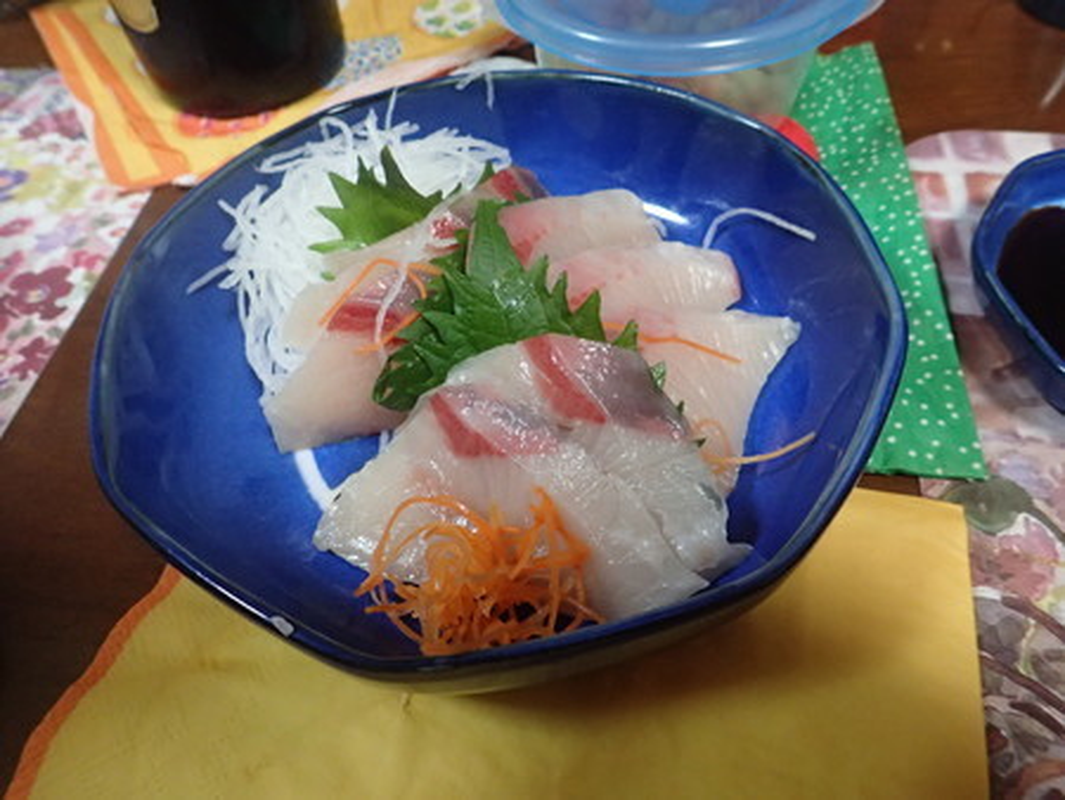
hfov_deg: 69.4
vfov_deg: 54.9
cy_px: 400
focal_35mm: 25
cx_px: 532
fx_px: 770
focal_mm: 4.5
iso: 800
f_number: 2.8
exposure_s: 1/80
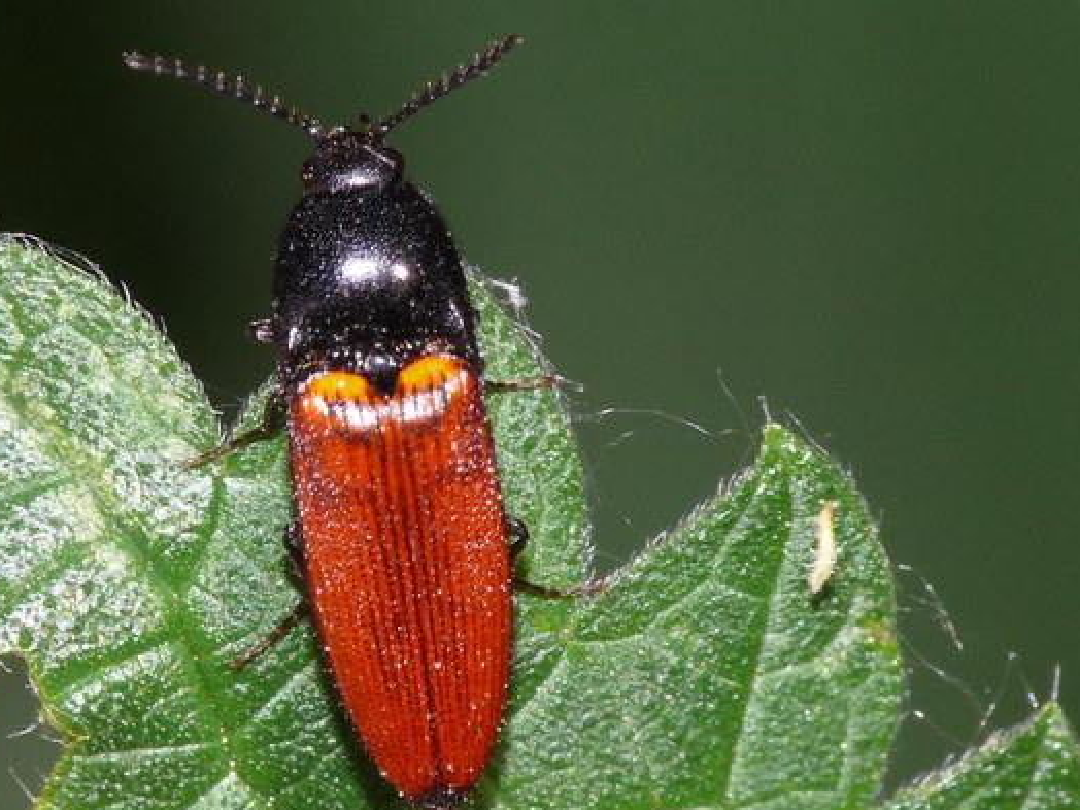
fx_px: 13166
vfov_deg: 3.5
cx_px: 424
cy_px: 429
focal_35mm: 422
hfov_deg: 4.7
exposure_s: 1/250
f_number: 11
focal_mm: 54.7
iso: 200
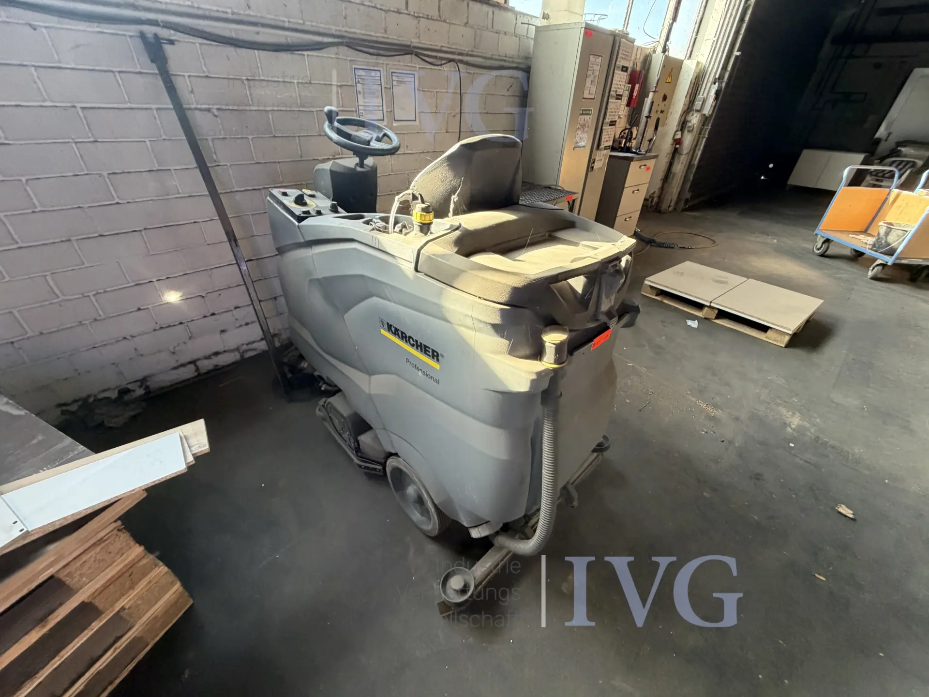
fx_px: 376
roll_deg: +2.8
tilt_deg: -28.5
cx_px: 464
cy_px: 348
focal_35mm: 14
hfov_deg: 102.1
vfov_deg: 85.7
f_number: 2.2
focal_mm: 2.22
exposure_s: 1/121
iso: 320
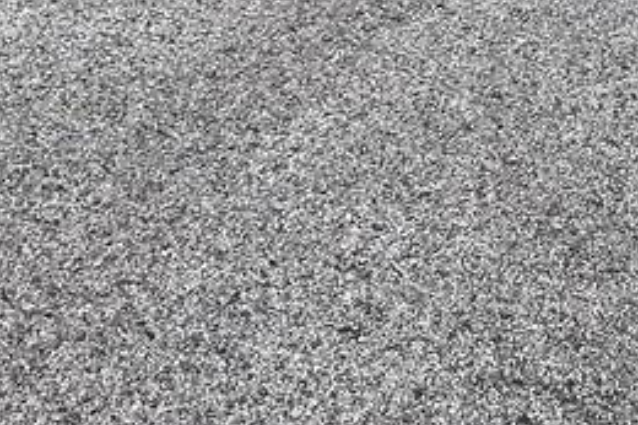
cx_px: -12
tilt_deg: +1.6
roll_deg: +1.0
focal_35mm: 108
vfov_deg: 9.9
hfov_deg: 18.4
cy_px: -811
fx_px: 1913
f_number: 1.6
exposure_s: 1/7407
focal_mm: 5.1
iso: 32
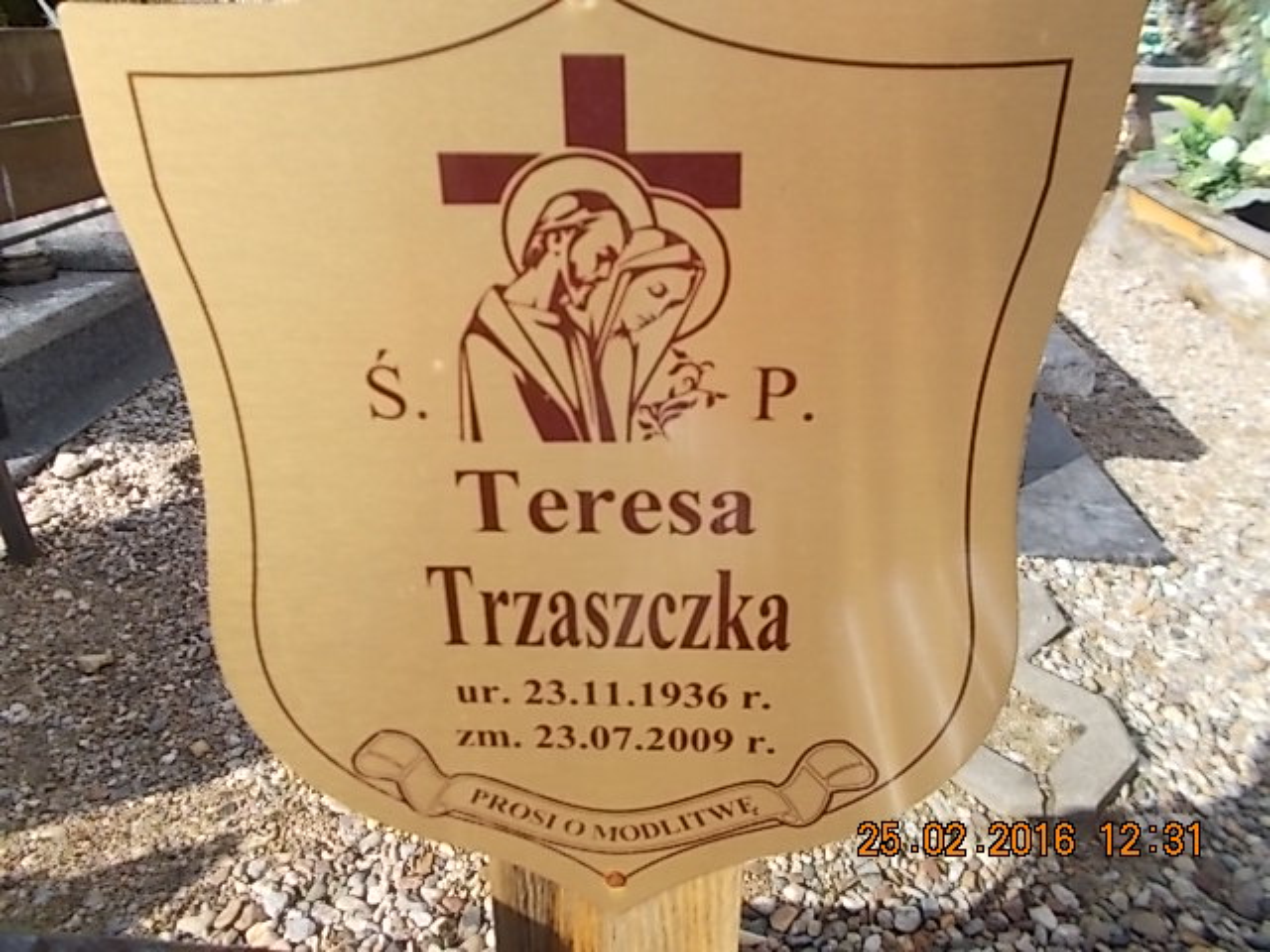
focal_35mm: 26
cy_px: 476
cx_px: 635
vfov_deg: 53.1
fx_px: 954
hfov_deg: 67.3
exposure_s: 1/640
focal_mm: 4.6
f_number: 3.2
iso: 80
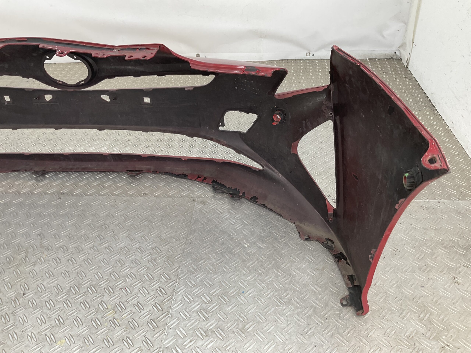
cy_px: 176
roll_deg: +2.9
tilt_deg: -35.0
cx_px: 236
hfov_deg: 61.7
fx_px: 395
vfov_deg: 48.2
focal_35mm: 29
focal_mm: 3
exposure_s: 1/100
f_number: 1.8
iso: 25
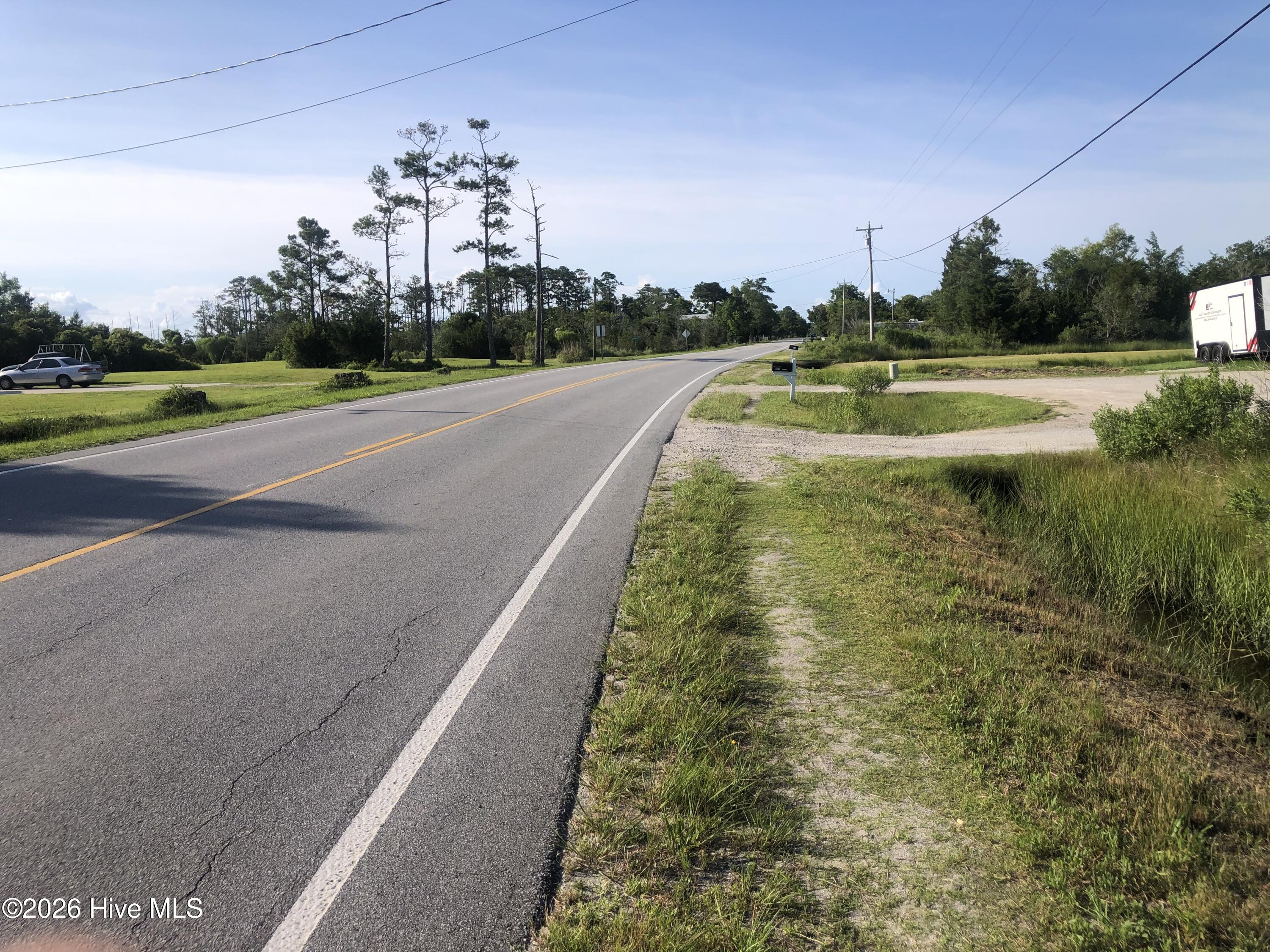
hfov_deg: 63.4
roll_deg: +1.5
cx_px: 635
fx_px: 1027
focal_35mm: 28
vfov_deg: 49.7
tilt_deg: -8.4
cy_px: 476
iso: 20
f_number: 1.8
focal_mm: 3.99
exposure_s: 1/2208
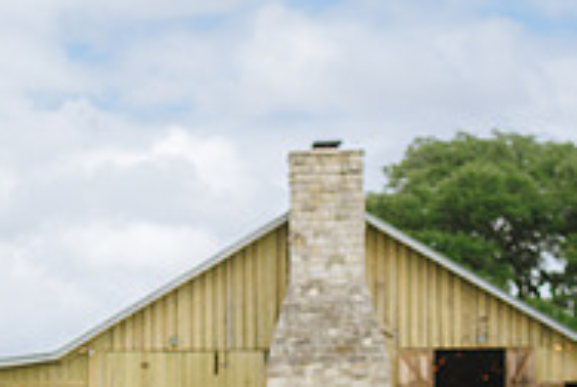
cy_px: 533
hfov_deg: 12.7
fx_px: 2568
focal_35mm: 160
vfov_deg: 8.5
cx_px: 89
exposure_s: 1/500
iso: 31
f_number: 2.8
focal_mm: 52
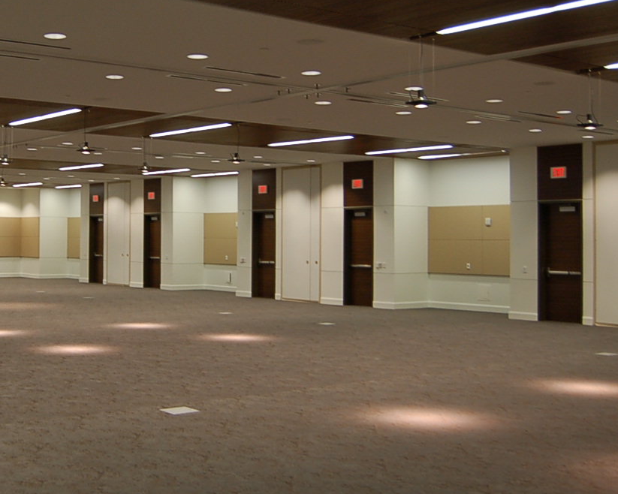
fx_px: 893
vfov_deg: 30.8
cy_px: 192
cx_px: 156
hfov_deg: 37.3
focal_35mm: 49
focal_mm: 19
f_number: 3.5
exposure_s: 1/30
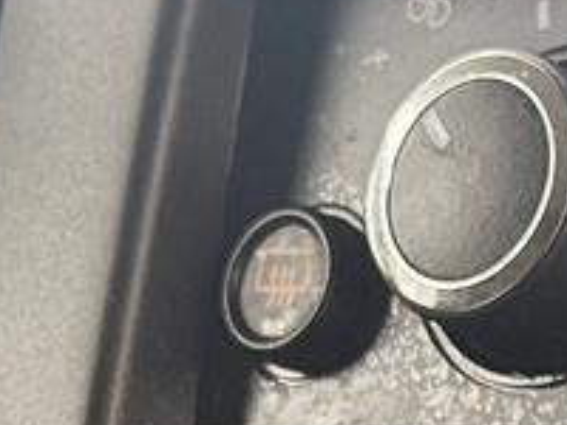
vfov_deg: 4.8
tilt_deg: -6.4
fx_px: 5029
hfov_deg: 6.4
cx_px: 788
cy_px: 688
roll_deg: +0.9
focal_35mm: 307
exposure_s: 1/60
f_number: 1.78
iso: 200
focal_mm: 6.76
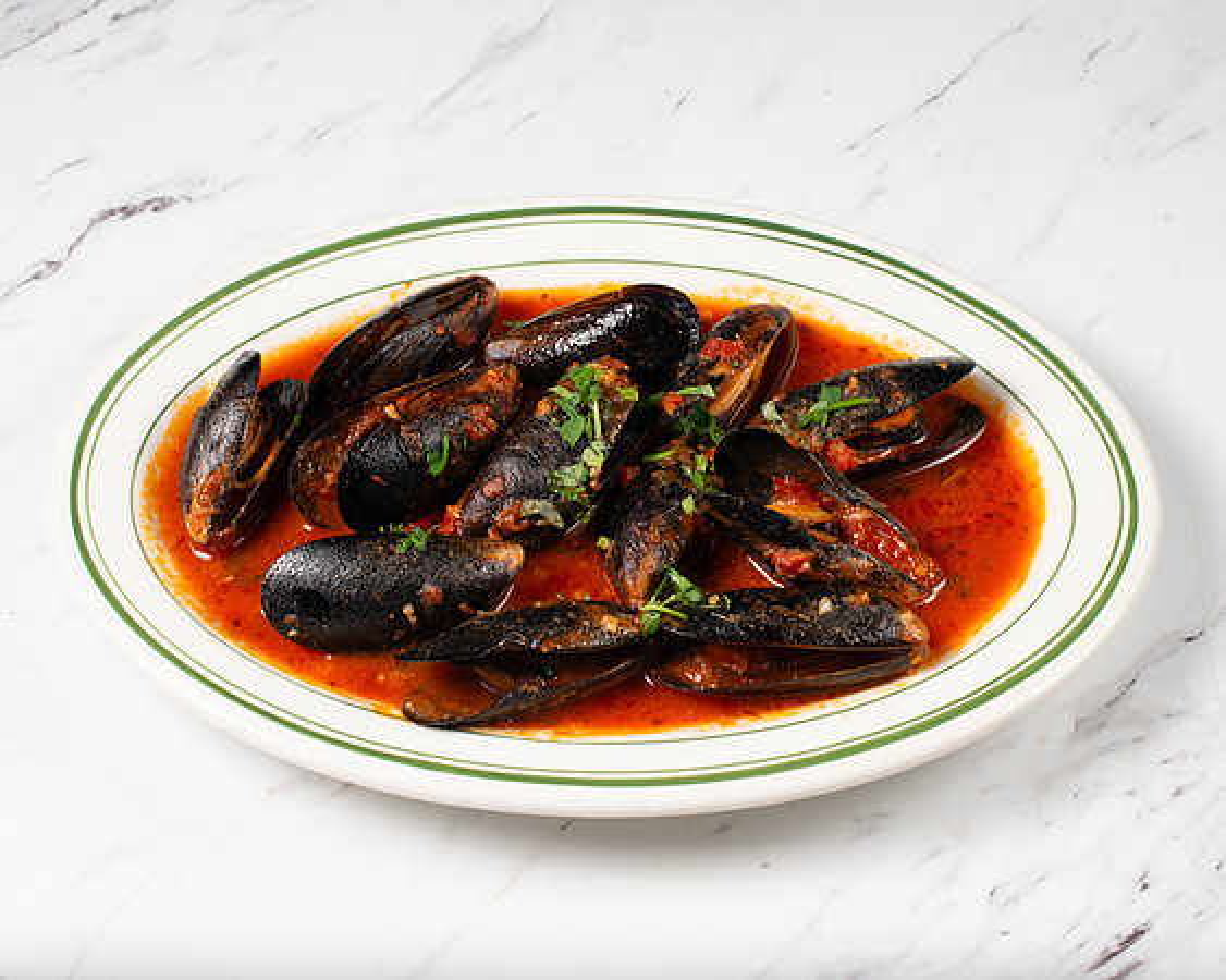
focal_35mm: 58
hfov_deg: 32.6
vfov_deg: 26.3
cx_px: 616
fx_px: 2098
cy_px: 485
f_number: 11
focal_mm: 50
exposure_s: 1/250
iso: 200
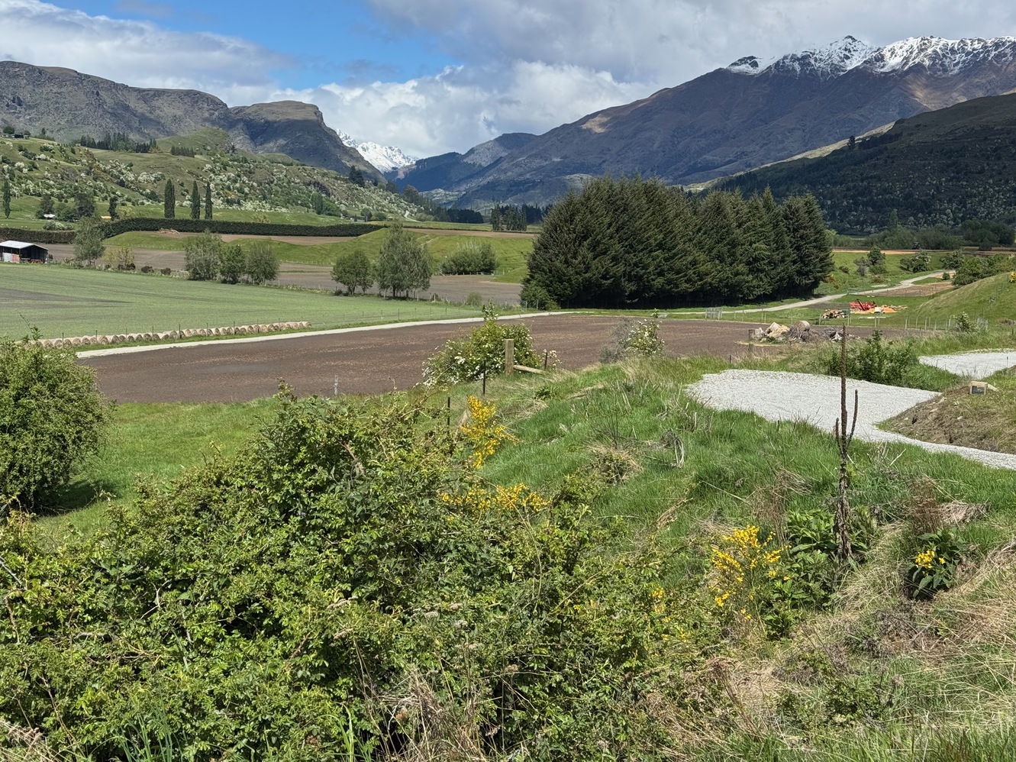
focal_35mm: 48
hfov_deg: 39.7
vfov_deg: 30.3
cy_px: 381
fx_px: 1409
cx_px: 508
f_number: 1.78
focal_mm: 6.76
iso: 64
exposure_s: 1/4608
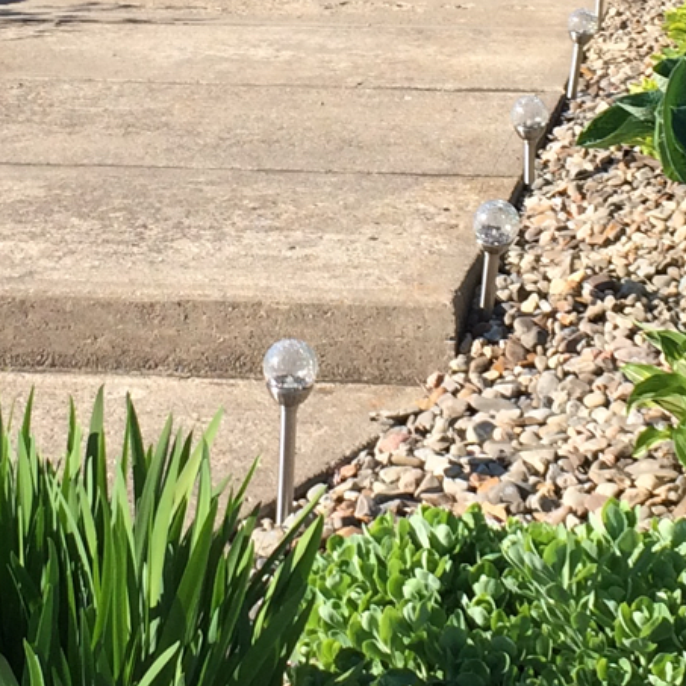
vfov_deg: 14.3
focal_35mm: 120
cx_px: 324
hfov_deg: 14.5
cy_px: -8
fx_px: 2691
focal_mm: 4.12
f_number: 2.2
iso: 32
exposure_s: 1/1325
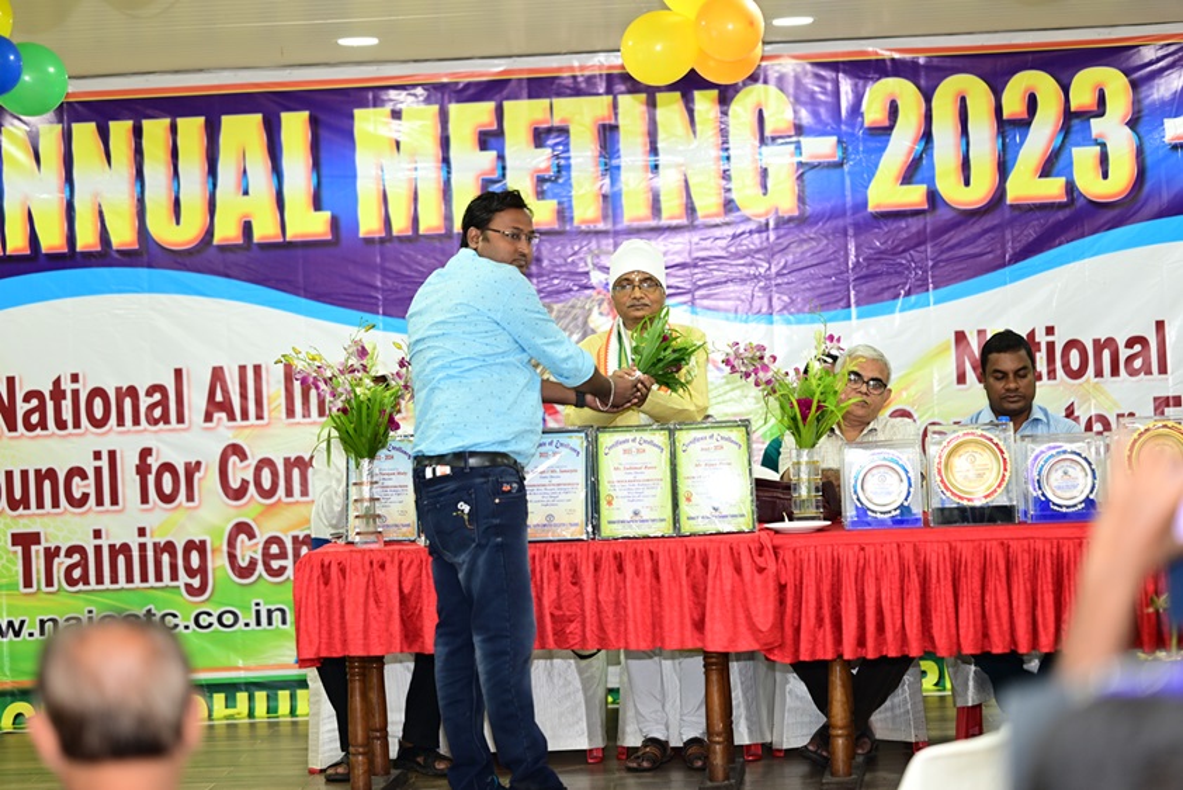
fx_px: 2794
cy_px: 395
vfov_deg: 16.1
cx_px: 592
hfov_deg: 23.9
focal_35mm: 85
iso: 500
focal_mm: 85
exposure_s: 1/125
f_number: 1.8
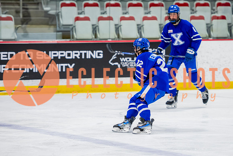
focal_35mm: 246
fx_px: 1594
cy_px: 90
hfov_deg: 8.4
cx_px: 136
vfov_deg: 5.6
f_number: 3.2
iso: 1600
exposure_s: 1/800
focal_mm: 160
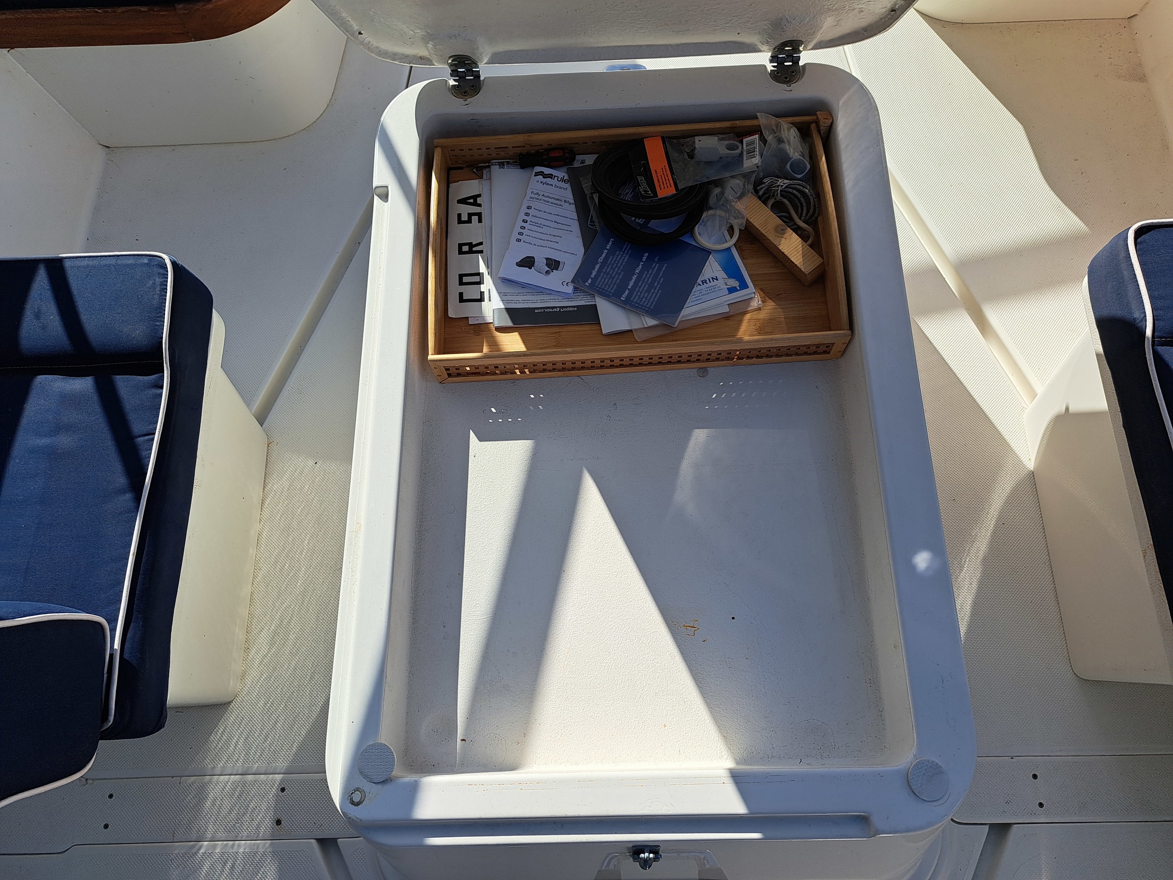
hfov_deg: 71.6
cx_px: 586
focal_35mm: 24
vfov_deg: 56.8
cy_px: 440
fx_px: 813
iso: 50
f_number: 1.8
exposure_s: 1/1406
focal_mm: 5.23
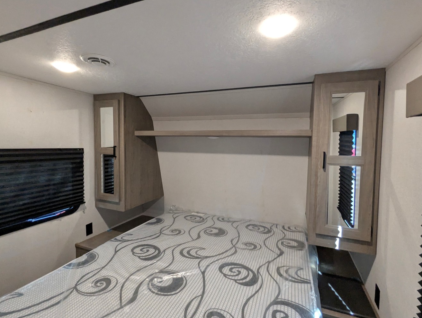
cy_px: 152
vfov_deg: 74.8
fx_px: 207
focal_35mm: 17
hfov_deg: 91.0
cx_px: 213
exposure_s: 1/50.4
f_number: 2.2
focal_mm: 2.35
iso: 249
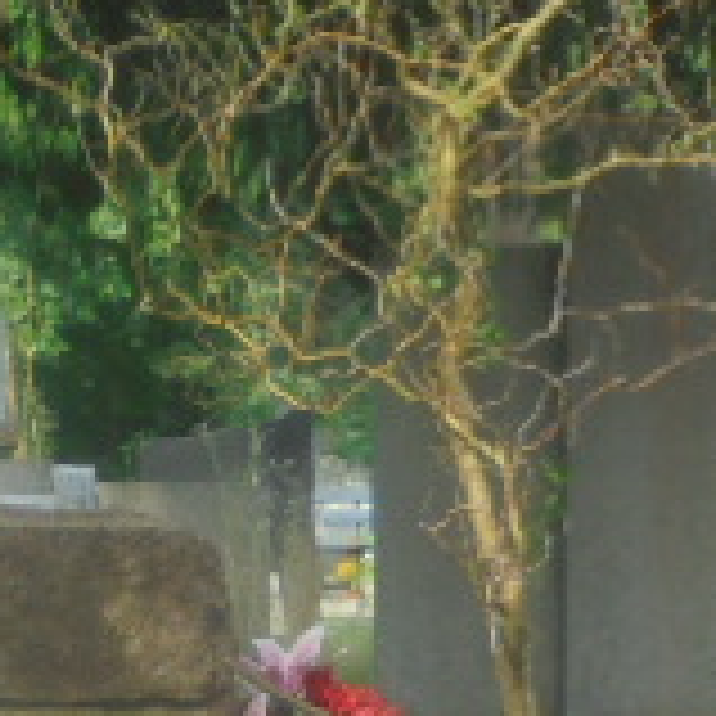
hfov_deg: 10.0
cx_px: 99
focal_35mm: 174
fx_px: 4072
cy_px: 1004
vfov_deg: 9.8
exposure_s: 1/80
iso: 100
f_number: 4.8
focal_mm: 8.9
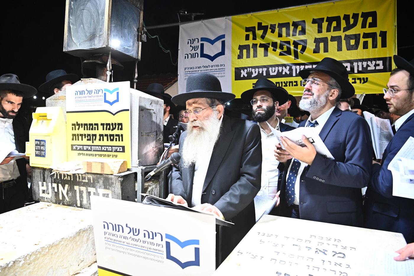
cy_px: 138
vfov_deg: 46.4
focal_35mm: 28
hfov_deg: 65.5
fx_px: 322
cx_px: 207
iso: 2000
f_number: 4
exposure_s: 1/200
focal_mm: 28
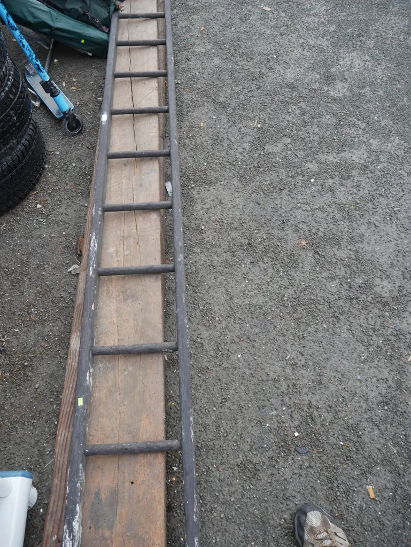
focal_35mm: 28
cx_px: 206
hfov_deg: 49.8
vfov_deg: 63.4
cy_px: 274
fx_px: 443
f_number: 4
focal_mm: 14
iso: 200
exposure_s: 1/125
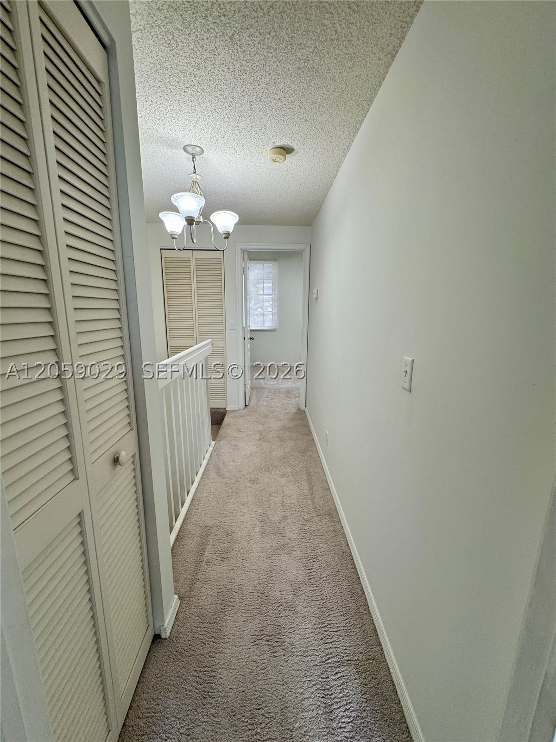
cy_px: 371
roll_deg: -0.1
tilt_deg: -12.0
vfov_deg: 102.1
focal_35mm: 14
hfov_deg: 85.7
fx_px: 300
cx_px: 278
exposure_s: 1/120
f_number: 2.2
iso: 160
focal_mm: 2.22
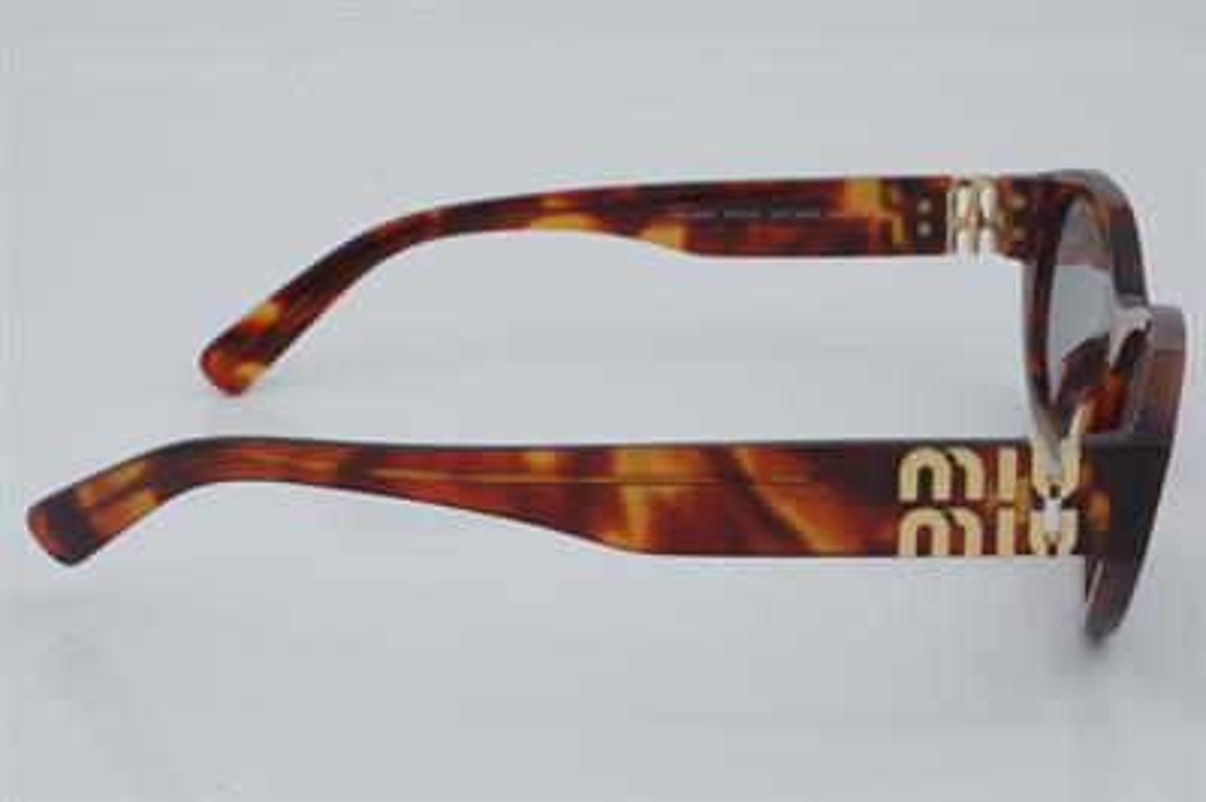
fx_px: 2510
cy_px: 401
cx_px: 603
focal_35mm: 75
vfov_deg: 18.2
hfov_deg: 27.0
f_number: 32
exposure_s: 1/4
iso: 100
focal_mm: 50
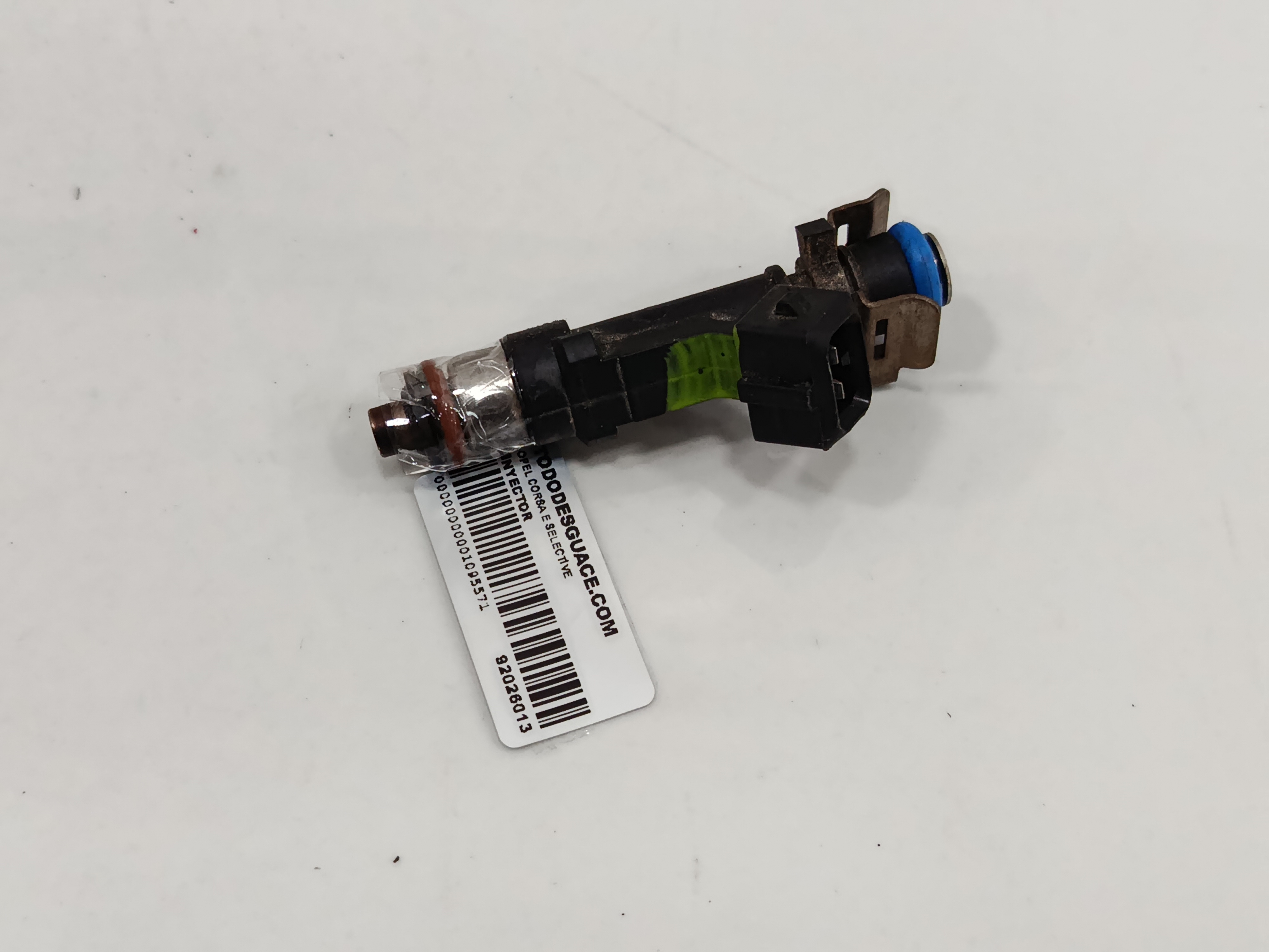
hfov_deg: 42.9
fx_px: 1613
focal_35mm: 44
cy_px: 476
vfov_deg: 32.9
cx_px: 634
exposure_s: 1/100
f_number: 1.7
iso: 741
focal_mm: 5.24
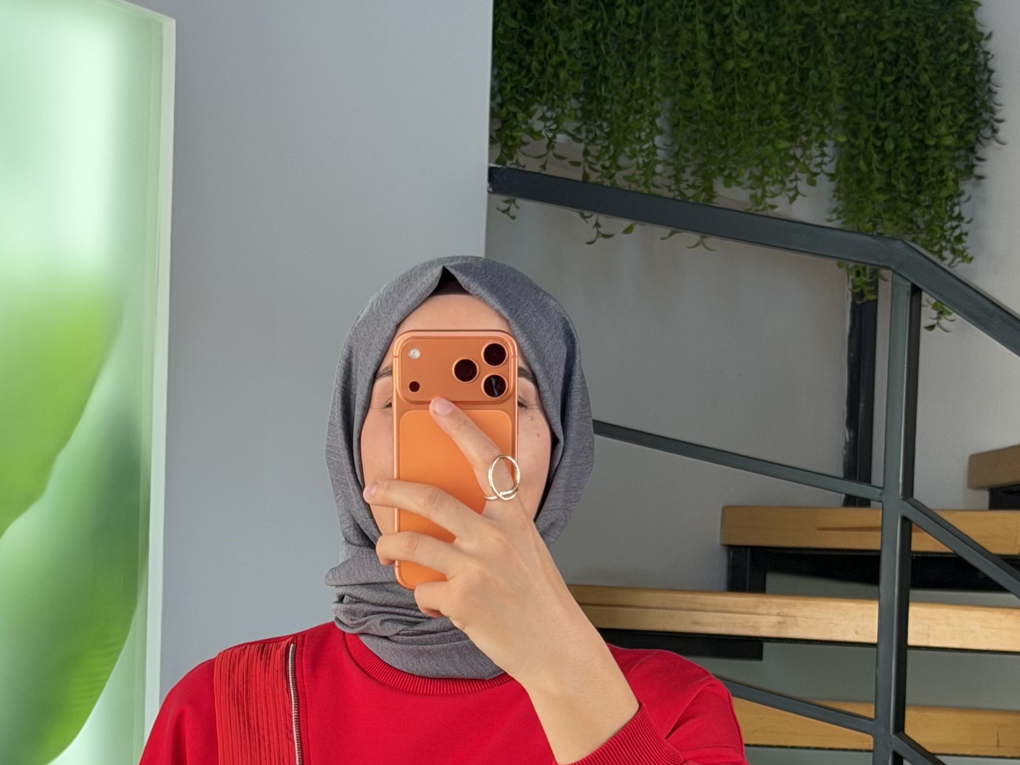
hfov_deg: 19.1
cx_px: 437
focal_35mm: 103
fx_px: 3035
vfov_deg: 14.2
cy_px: 725
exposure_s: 1/187
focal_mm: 6.76
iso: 80
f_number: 1.78
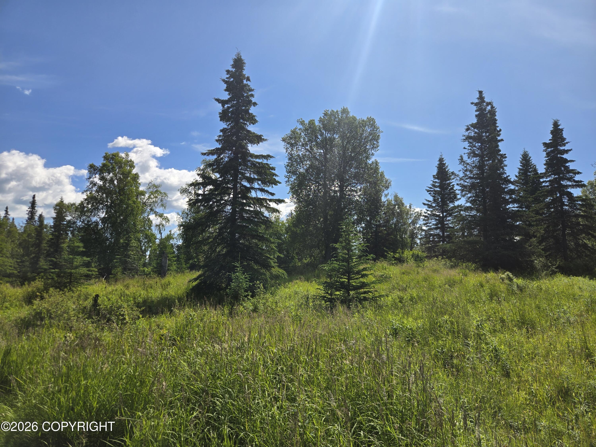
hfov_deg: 73.9
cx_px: 298
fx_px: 396
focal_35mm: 23
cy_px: 224
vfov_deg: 58.9
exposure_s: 1/2628
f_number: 1.8
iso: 25
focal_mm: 5.4
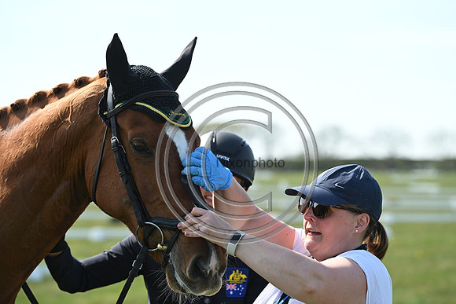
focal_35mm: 150
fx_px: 1900
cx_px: 228
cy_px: 152
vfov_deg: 9.2
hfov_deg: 13.7
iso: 500
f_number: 5
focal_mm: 150
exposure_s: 1/1250
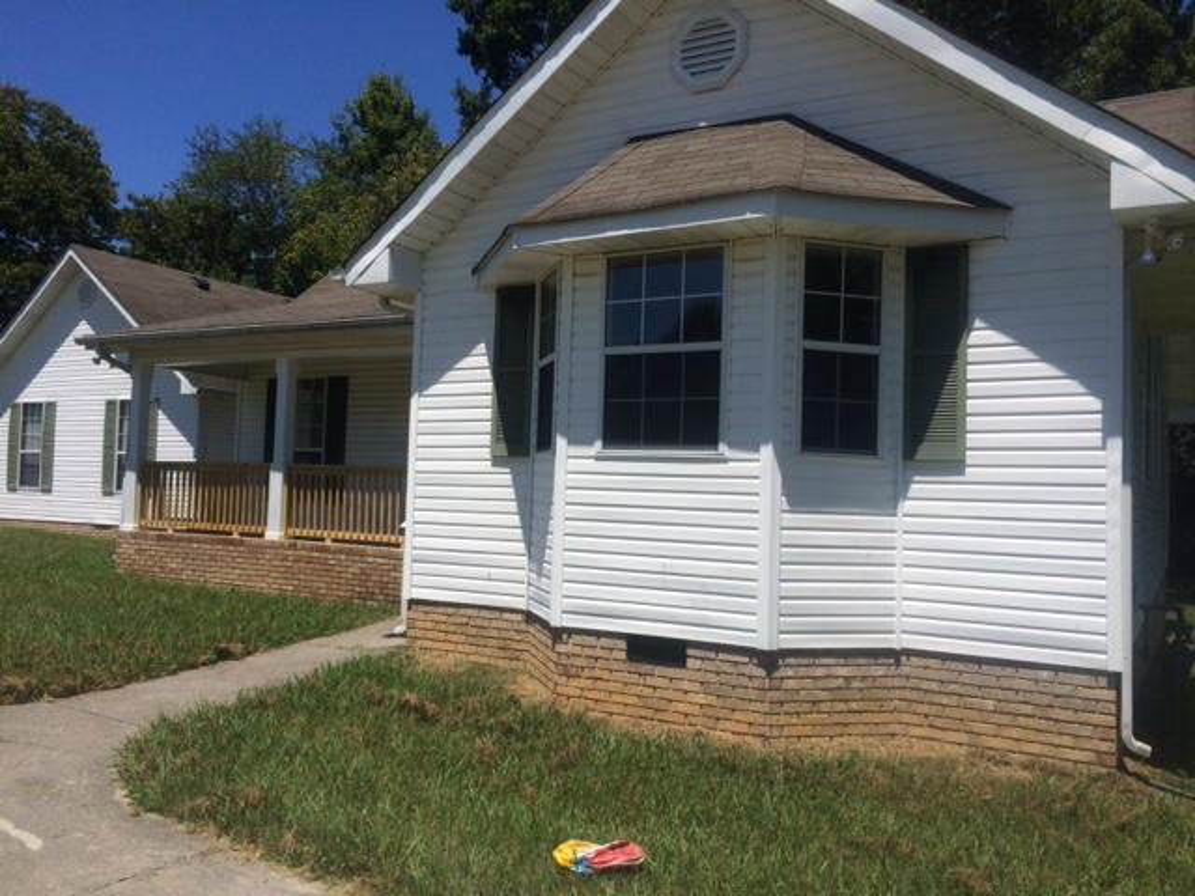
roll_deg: -1.9
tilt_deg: +1.5
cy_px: 448
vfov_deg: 48.2
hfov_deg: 61.7
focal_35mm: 29
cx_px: 598
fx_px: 1001
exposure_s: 1/3731
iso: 32
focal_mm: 4.15
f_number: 2.2
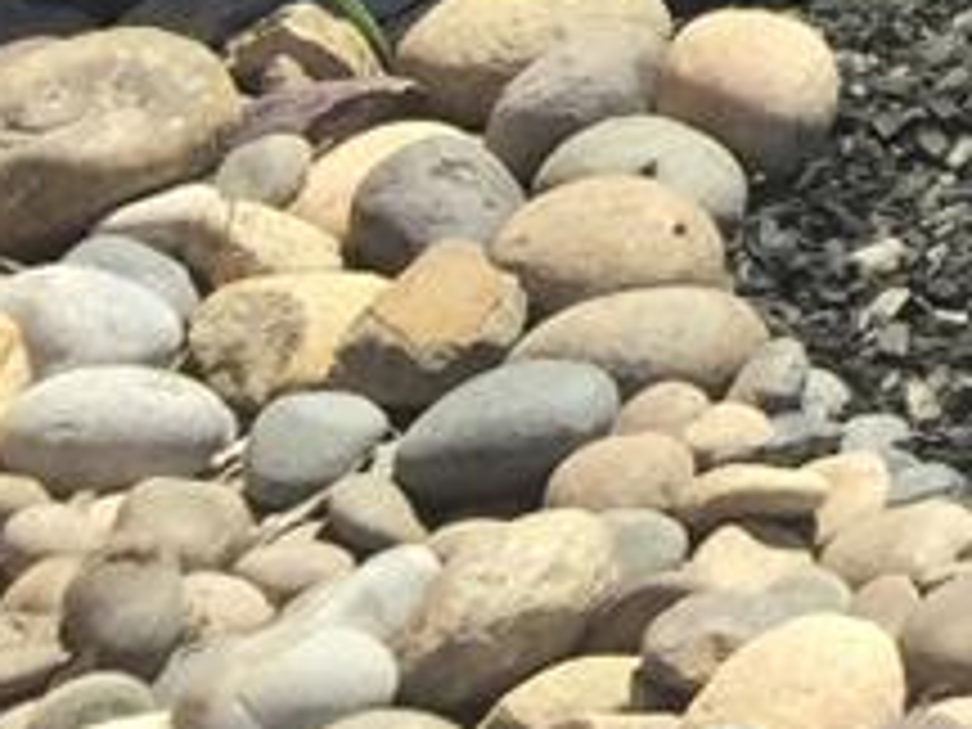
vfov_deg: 6.5
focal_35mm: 201
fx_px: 5644
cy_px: -1786
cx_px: 3276
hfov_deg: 7.9
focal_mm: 4.15
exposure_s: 1/1163
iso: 32
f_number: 2.2
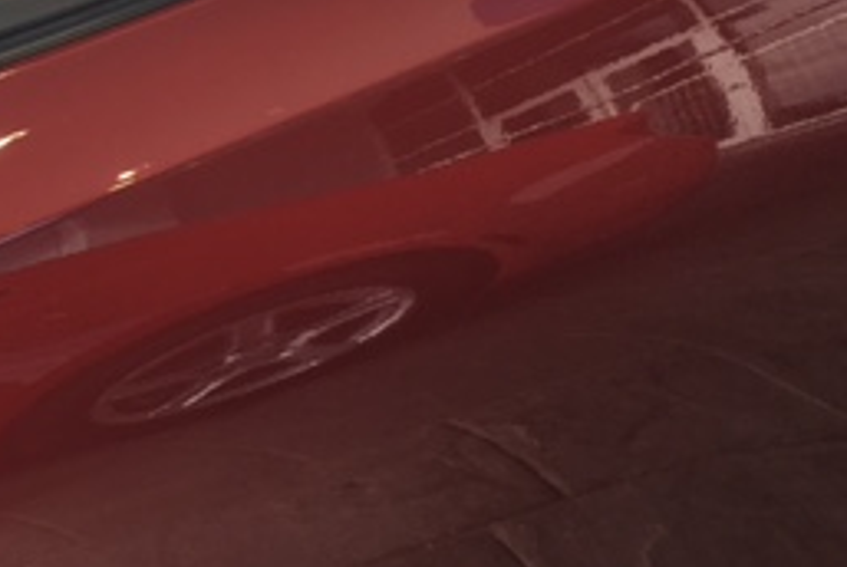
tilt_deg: -27.8
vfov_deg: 17.9
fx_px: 1767
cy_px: 49
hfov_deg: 26.4
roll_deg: +1.2
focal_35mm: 75
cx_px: 142
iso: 32
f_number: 2.2
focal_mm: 4.15
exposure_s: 1/120
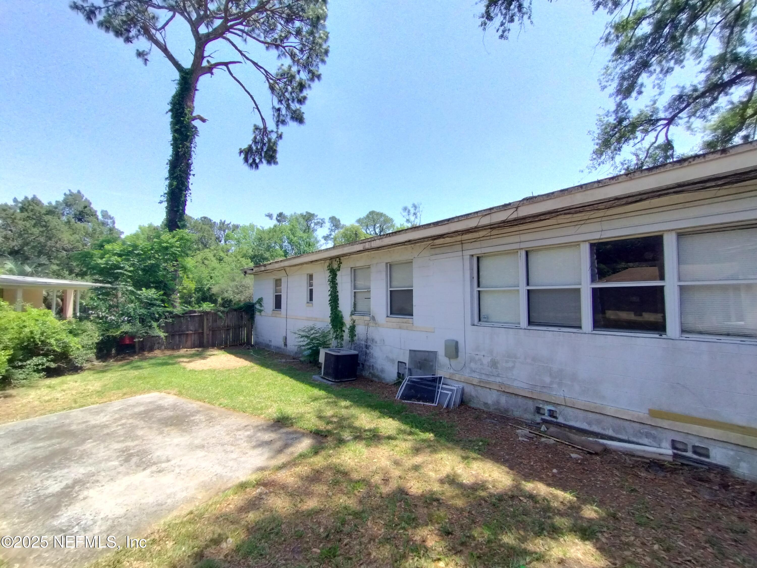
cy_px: 284
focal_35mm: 16
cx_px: 378
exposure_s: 1/505
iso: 100
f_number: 2.2
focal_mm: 1.66
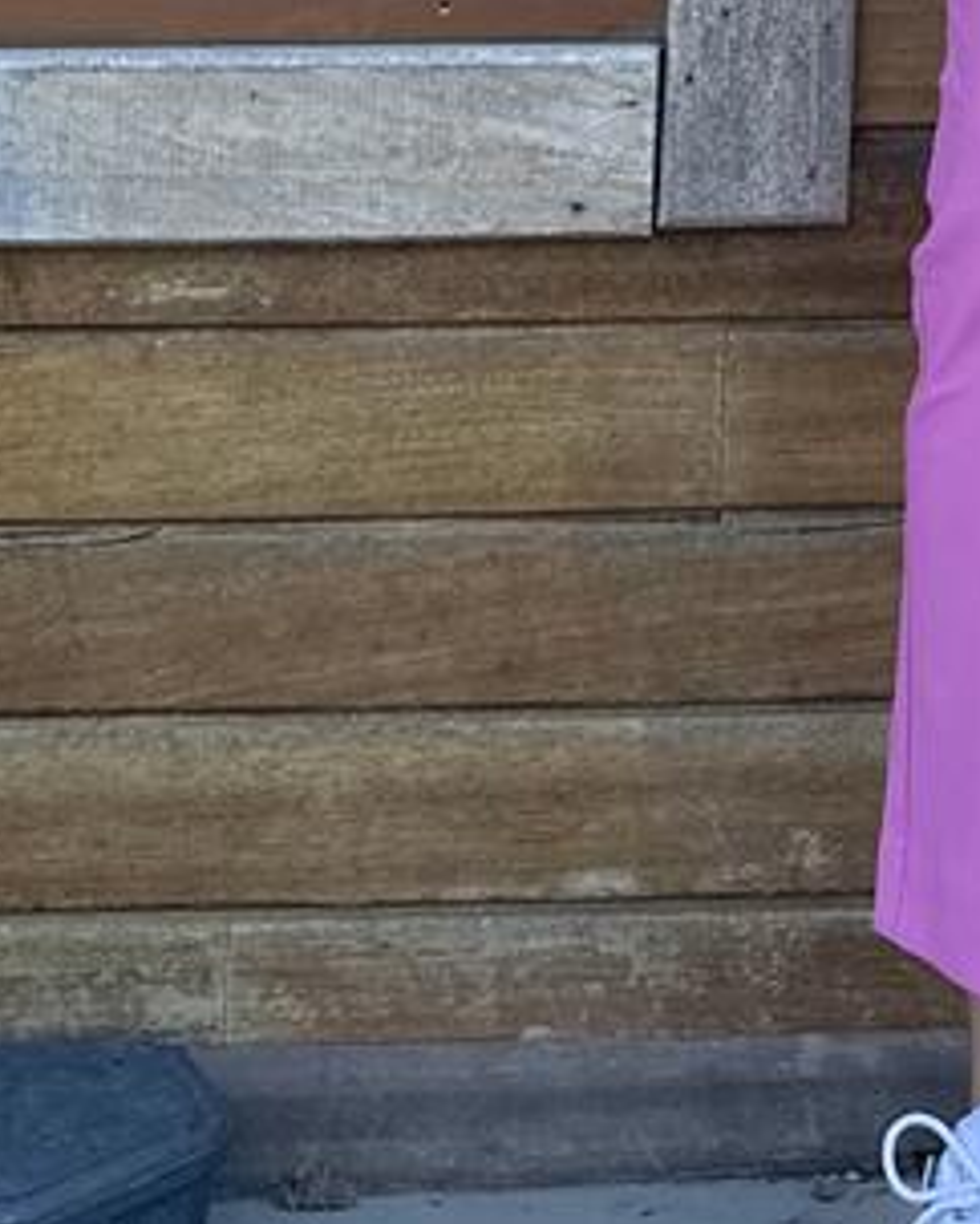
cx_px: 1231
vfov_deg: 18.6
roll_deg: -1.8
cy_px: -622
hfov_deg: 16.1
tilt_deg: +2.1
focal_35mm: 91
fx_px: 3296
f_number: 1.78
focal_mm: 6.86
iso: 80
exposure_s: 1/1393
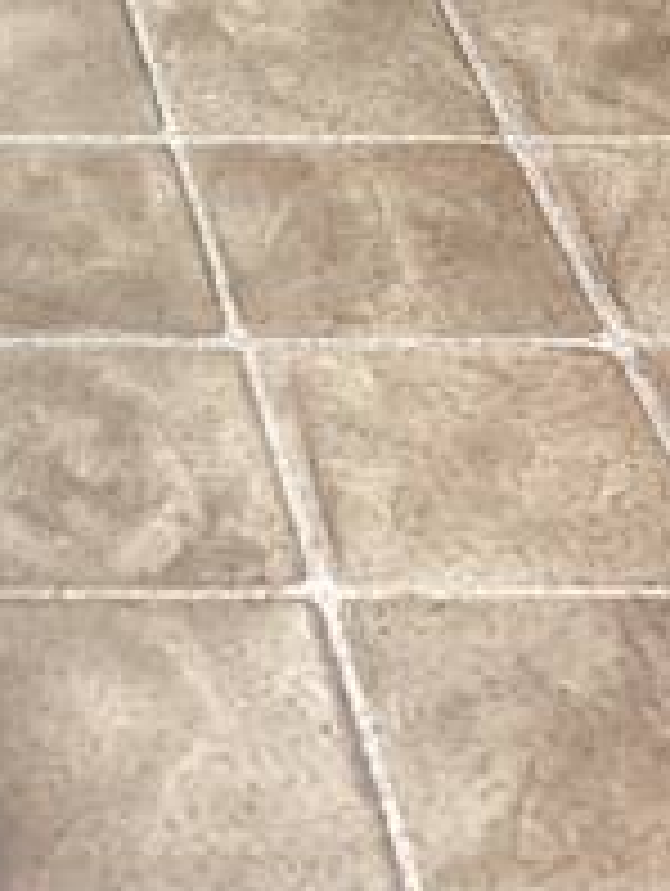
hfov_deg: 11.3
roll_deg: -0.1
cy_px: -657
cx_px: -400
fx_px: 3219
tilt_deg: -18.9
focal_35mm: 125
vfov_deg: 14.1
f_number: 2.4
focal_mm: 3.3
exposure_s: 1/60
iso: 100
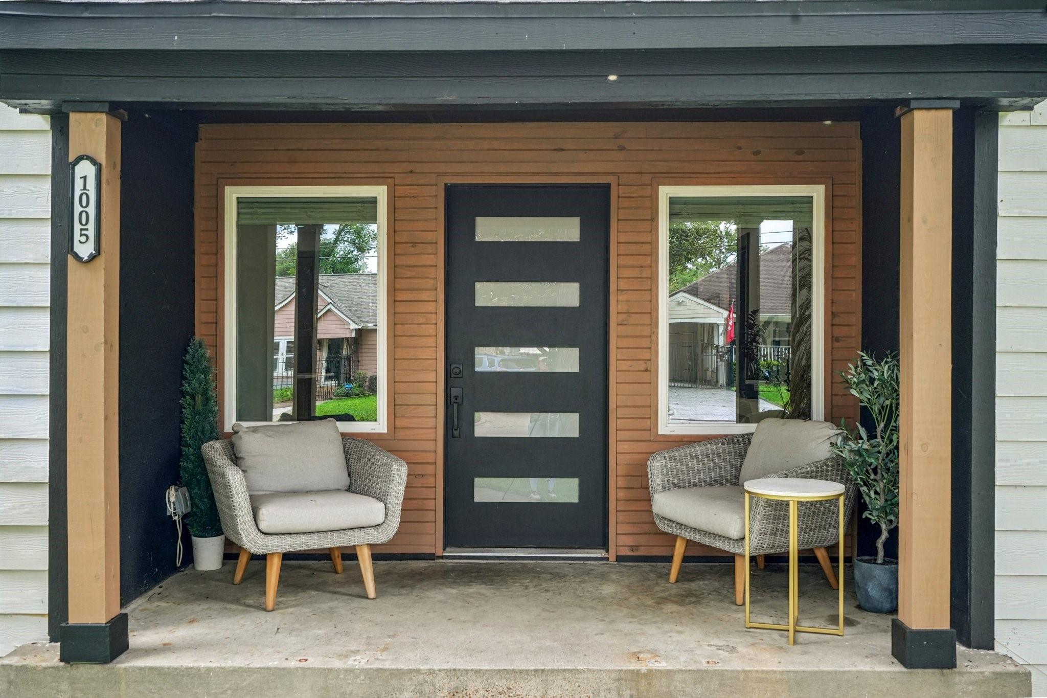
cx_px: 524
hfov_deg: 54.4
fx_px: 1018
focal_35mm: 35
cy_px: 349
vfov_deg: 37.8
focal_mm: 35
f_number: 8
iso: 400
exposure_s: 1/60
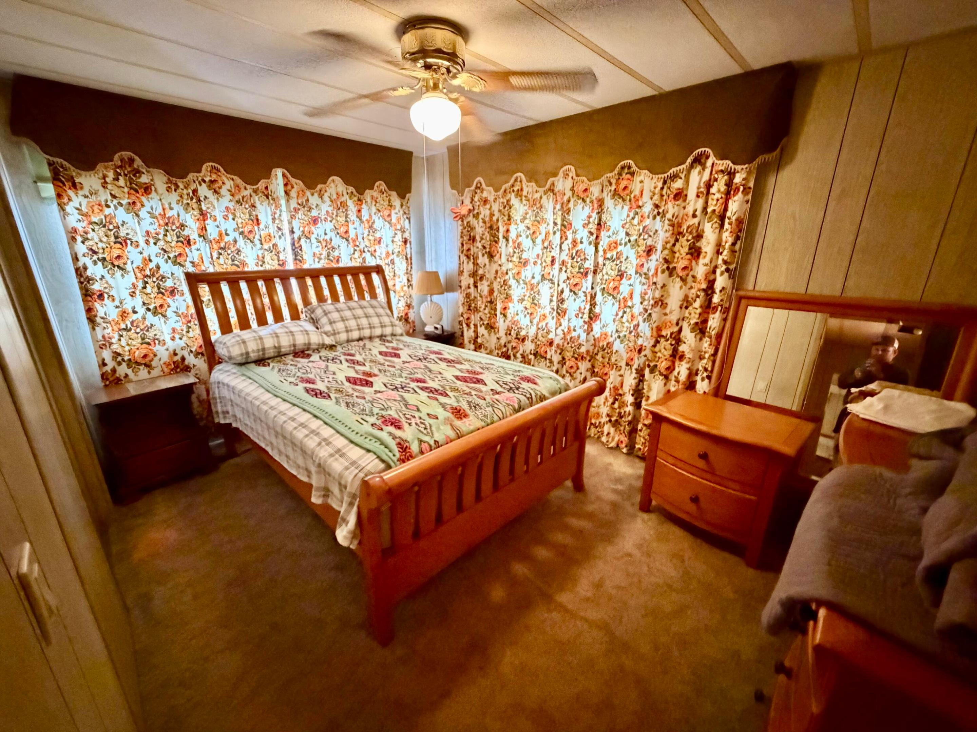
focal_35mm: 14
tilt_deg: -17.4
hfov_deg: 102.1
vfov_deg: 85.7
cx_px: 488
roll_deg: -0.3
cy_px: 366
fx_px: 395
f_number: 2.2
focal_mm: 2.22
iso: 3200
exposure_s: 1/30
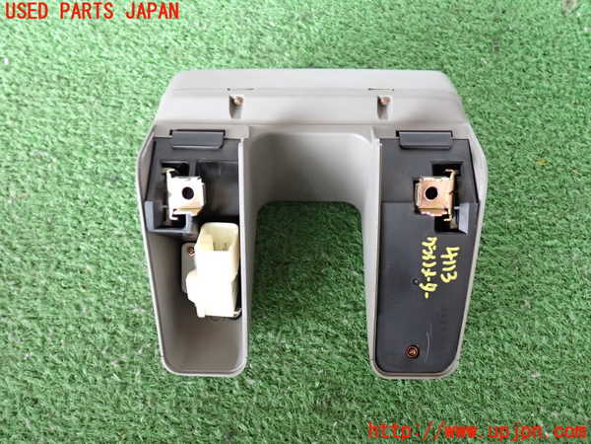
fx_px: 615
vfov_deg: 39.7
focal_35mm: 36
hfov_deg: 51.4
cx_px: 296
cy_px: 222
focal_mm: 6.37
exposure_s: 1/40
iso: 400
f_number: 2.5
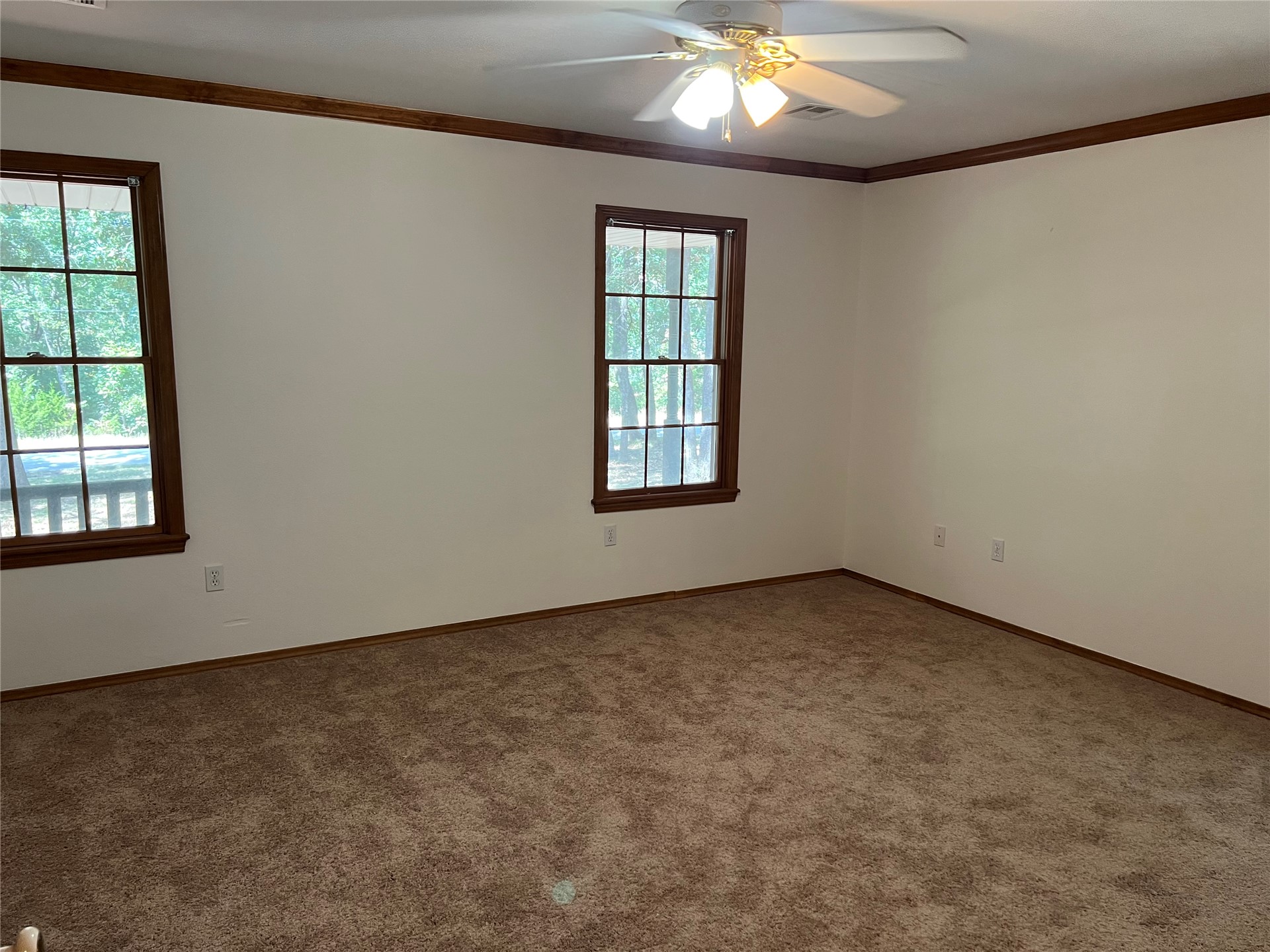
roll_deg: -0.3
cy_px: 476
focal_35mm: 26
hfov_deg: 67.3
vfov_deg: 53.1
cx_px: 635
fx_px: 954
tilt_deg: -10.4
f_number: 1.5
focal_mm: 5.7
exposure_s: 1/60
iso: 160
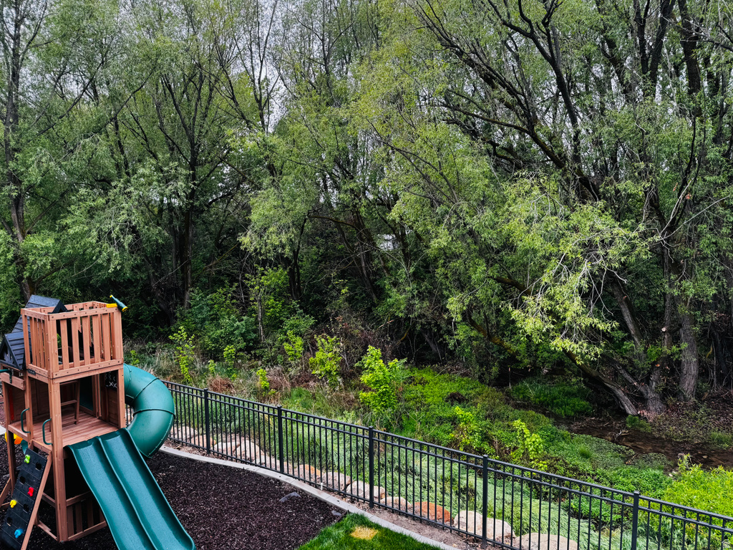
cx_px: 366
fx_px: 508
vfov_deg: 56.8
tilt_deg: -6.8
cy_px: 275
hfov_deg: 71.6
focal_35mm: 24
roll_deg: +0.9
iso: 64
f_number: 1.78
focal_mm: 6.76
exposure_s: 1/227
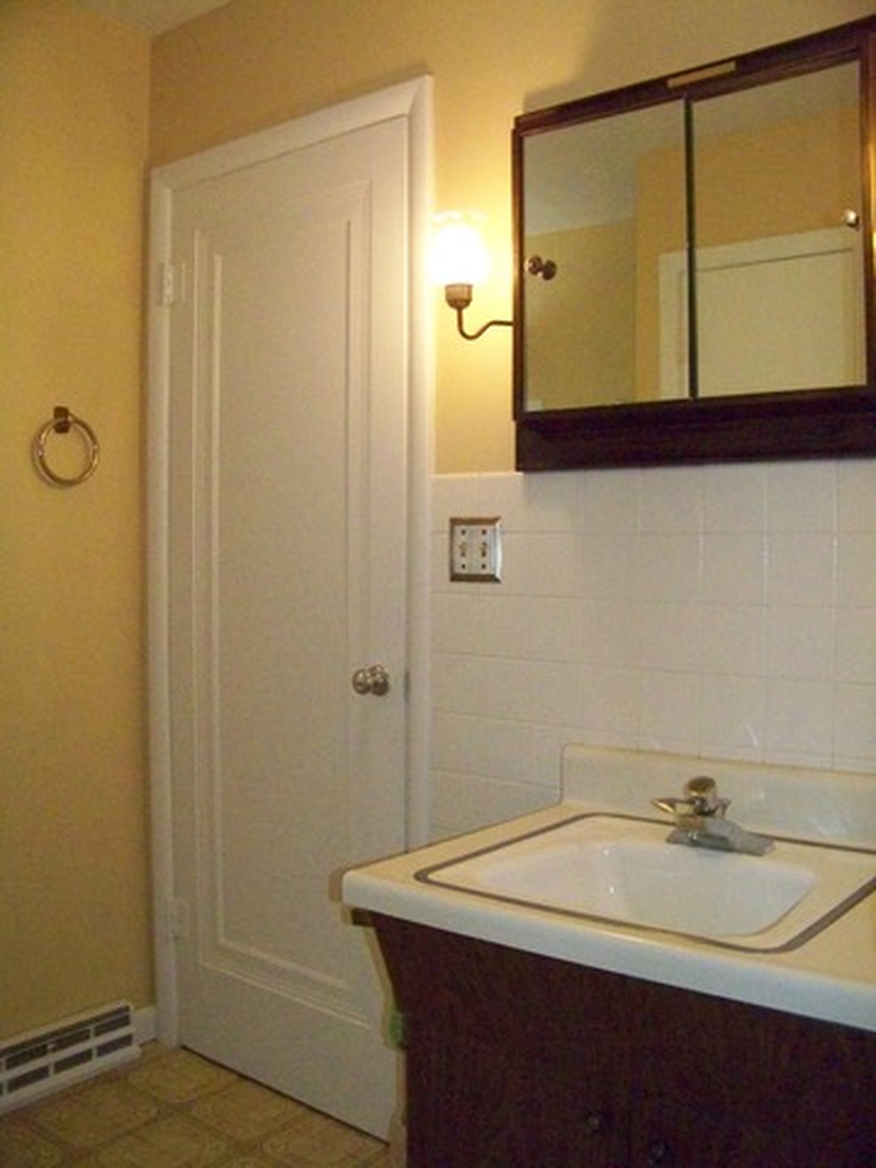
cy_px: 584
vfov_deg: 55.4
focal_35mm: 33
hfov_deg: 42.9
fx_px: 1113
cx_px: 438
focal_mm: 5.85
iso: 1600
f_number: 2.8
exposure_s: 1/500
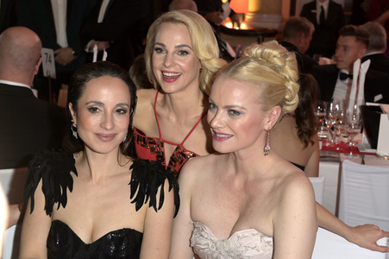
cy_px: 130
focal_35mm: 56
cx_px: 194
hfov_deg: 35.7
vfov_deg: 24.2
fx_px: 605
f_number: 5
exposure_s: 1/100
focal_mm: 56
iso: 2000
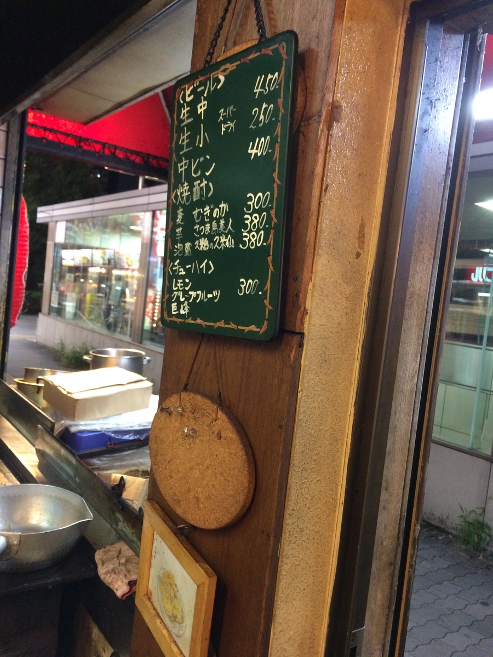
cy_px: 328
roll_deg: -4.3
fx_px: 551
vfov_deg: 61.7
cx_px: 246
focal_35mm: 29
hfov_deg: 48.2
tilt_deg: -4.1
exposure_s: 1/30
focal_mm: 4.15
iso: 320
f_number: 2.2
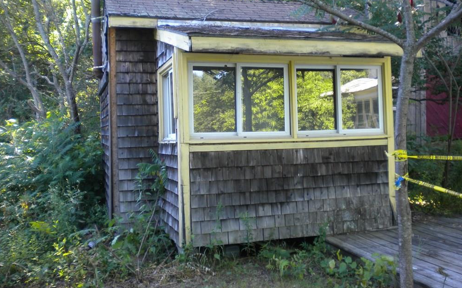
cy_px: 119
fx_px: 478
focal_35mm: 38
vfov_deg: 33.5
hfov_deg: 51.5
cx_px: 231
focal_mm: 6.3
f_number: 3.1
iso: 84
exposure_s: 1/56.7
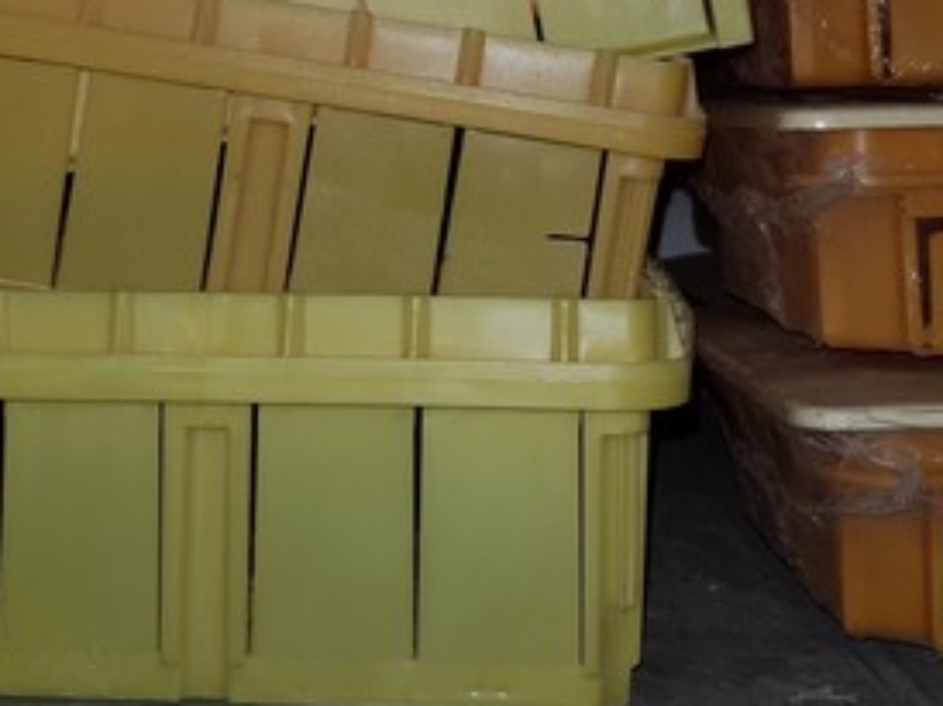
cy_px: 62
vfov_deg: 24.8
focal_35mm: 57
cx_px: 468
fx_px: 1551
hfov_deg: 33.8
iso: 40
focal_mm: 4.2
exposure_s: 1/231
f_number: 1.7
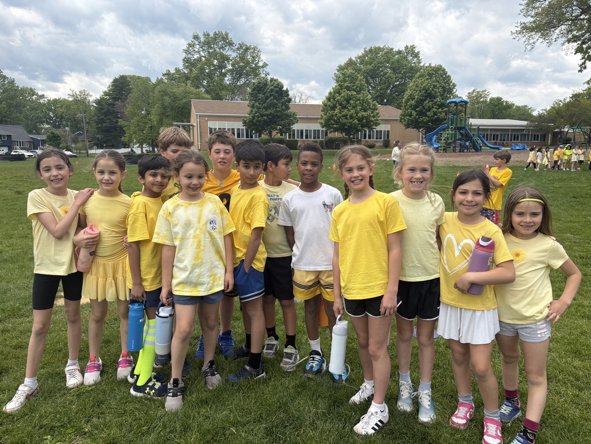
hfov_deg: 67.3
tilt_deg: -7.8
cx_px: 296
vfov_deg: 53.1
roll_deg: +0.4
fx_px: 444
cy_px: 222
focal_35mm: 26
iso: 50
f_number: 1.6
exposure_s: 1/1517
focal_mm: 5.96
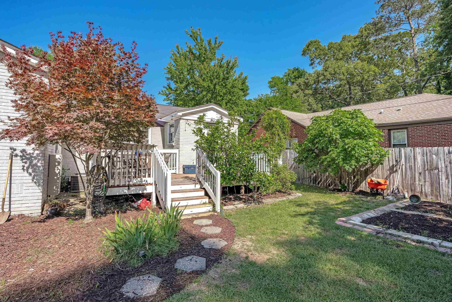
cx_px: 231
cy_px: 145
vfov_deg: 70.4
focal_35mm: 17
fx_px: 213
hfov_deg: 93.3
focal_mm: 16
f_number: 7.1
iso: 500
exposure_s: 1/8000
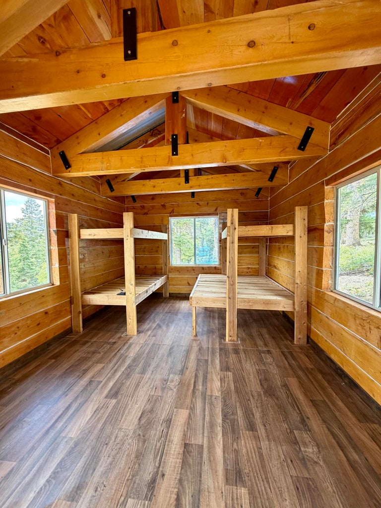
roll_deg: -0.3
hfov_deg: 85.7
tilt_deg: -3.3
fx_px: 205
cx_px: 190
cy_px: 254
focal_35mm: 14
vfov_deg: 102.1
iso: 125
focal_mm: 2.22
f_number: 2.2
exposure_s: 1/121
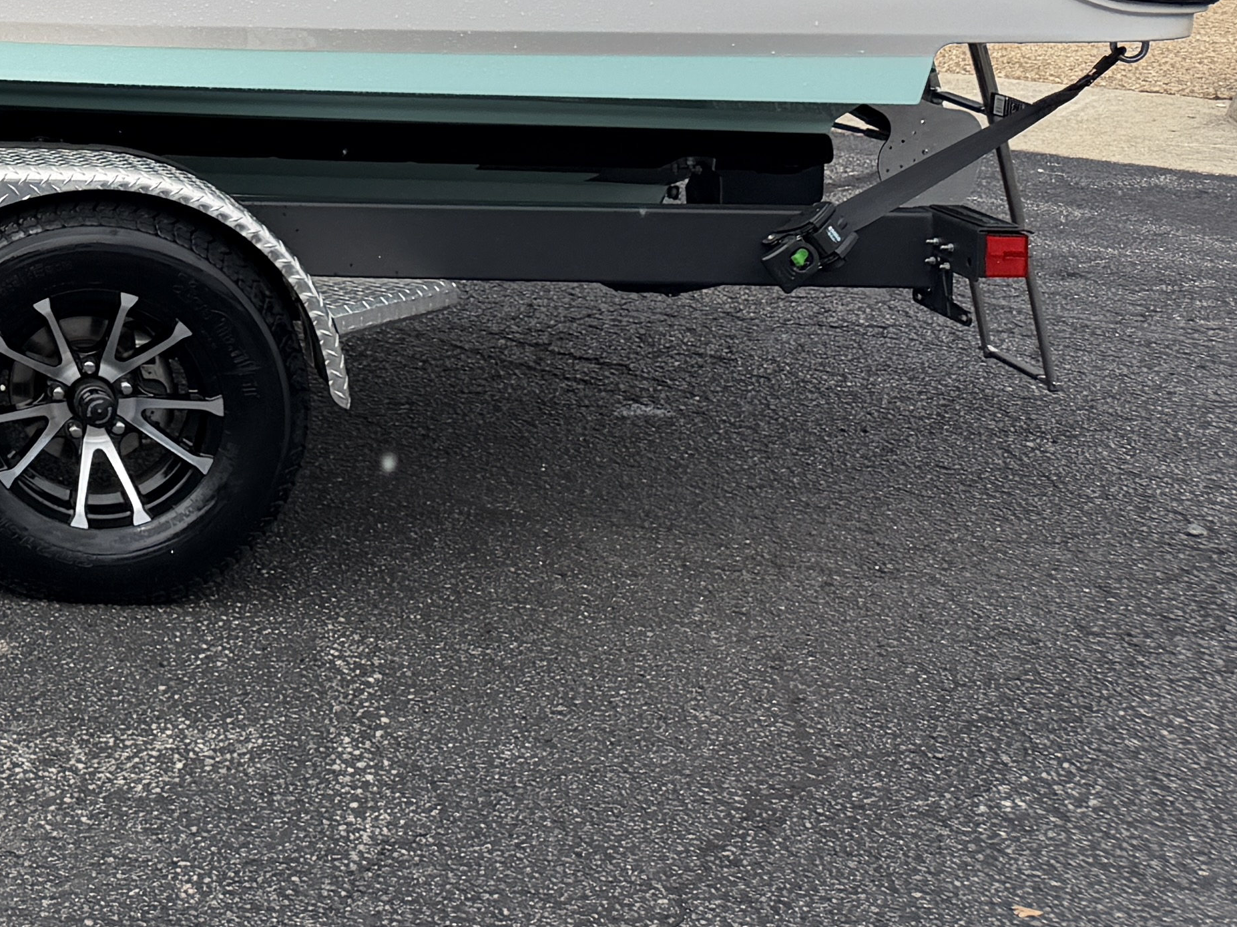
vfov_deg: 18.7
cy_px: -206
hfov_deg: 21.8
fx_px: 2644
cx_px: -638
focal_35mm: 74
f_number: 1.78
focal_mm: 6.76
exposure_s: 1/3584
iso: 80
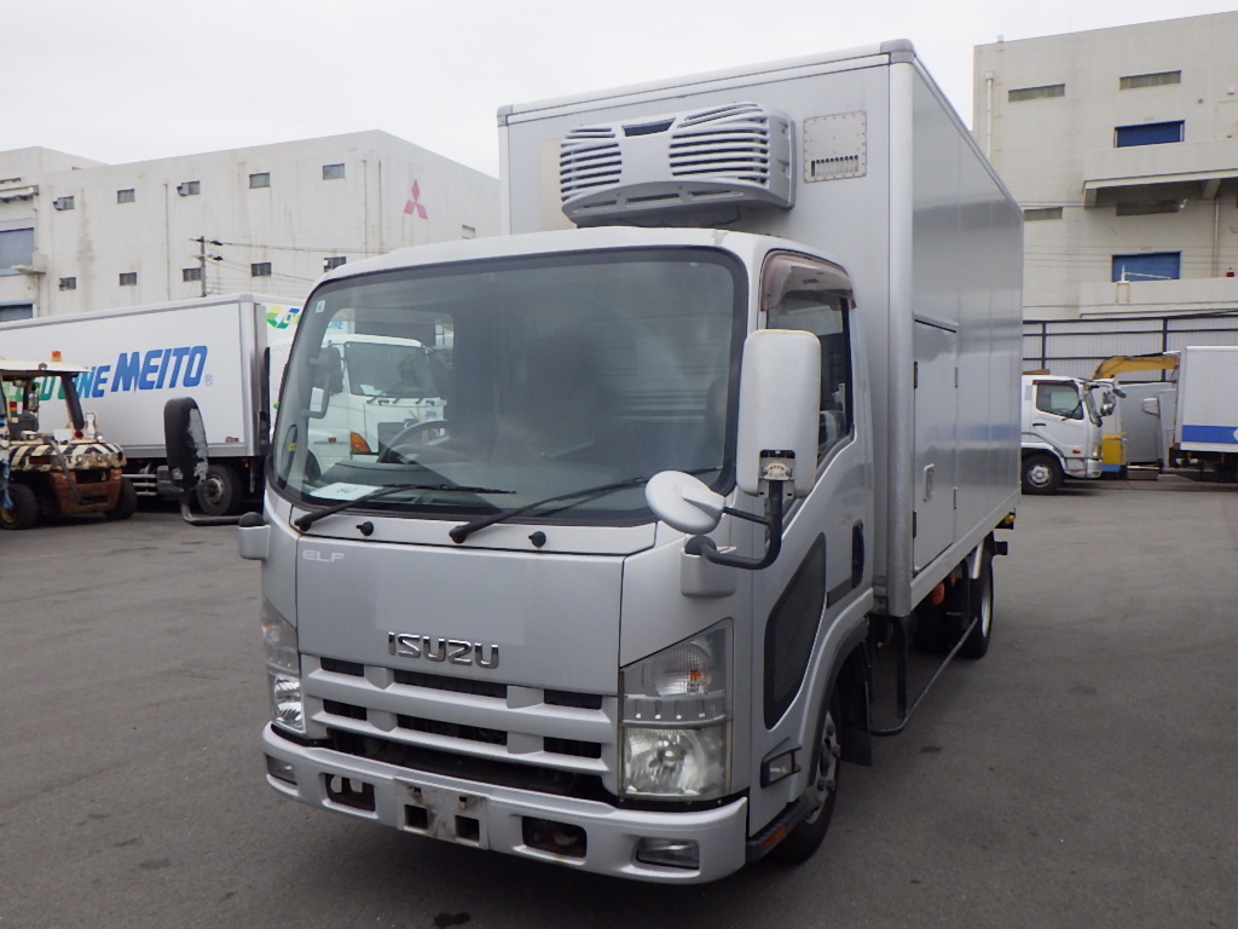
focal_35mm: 28
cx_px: 619
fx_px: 1001
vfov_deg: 49.7
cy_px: 464
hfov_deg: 63.4
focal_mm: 5
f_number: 4.2
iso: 250
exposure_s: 1/1250
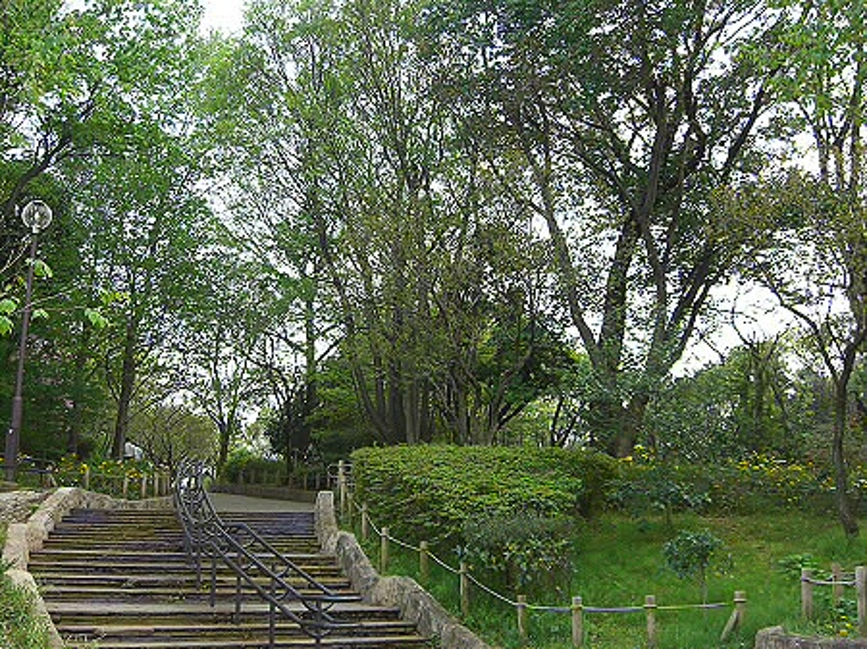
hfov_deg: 49.0
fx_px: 951
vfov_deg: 37.7
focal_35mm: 38
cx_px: 434
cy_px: 324
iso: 80
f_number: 2.8
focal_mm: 7.9
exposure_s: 1/125
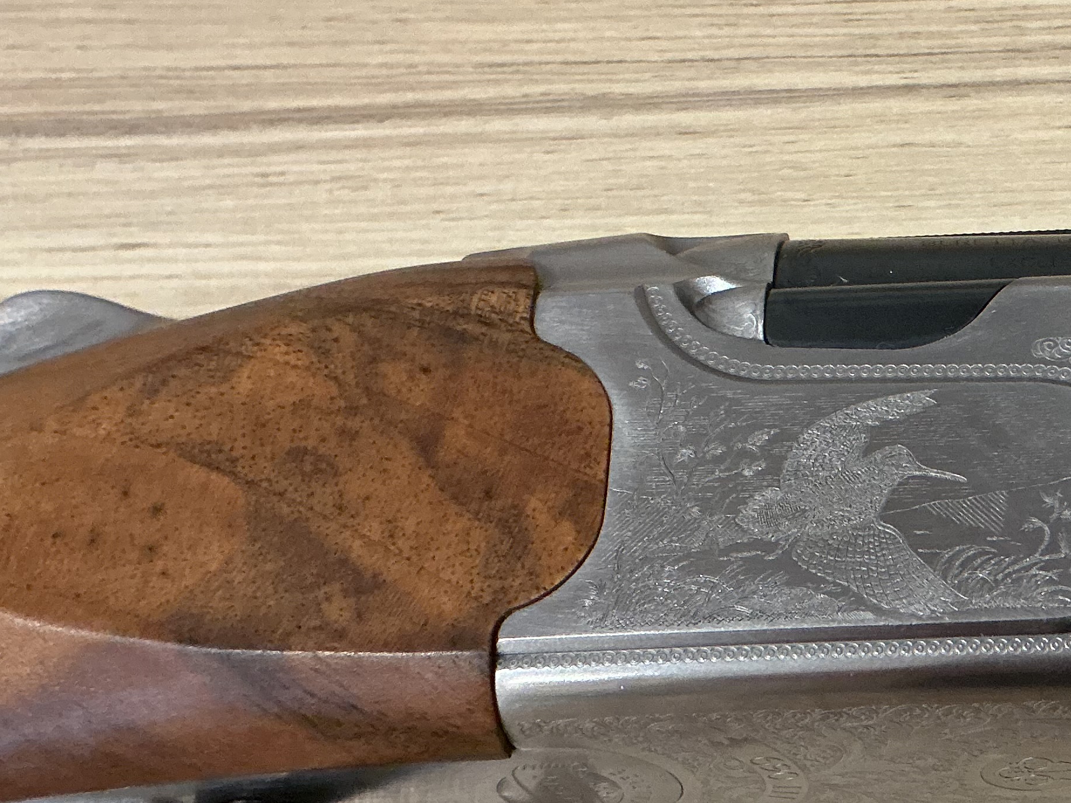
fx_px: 1980
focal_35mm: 64
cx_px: 946
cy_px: 329
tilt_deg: -57.1
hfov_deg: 29.1
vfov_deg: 22.9
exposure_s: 1/60
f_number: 1.8
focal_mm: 3
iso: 200
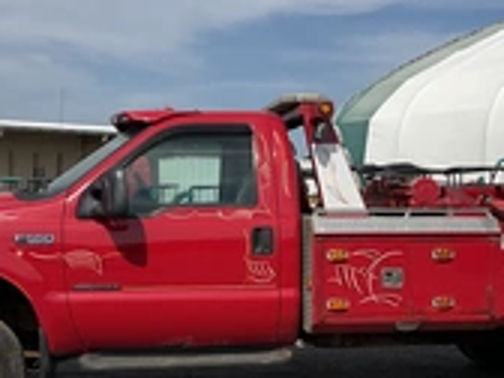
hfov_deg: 28.1
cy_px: 255
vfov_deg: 21.2
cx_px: 318
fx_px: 1005
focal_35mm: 69
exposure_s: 1/3322
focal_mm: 3
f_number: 1.8
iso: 25
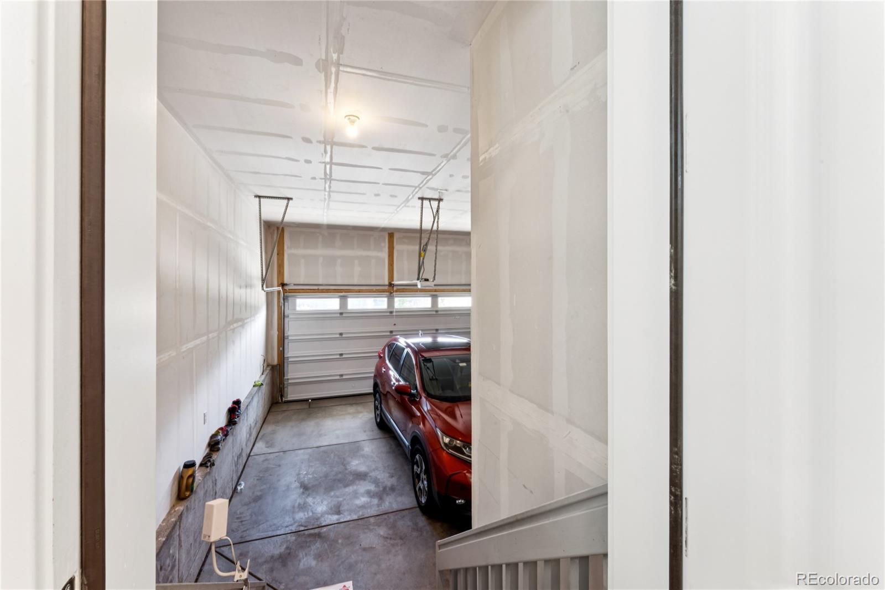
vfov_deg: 81.2
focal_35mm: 14
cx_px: 442
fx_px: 344
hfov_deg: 104.3
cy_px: 295
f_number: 22
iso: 100
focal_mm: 14
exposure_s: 2
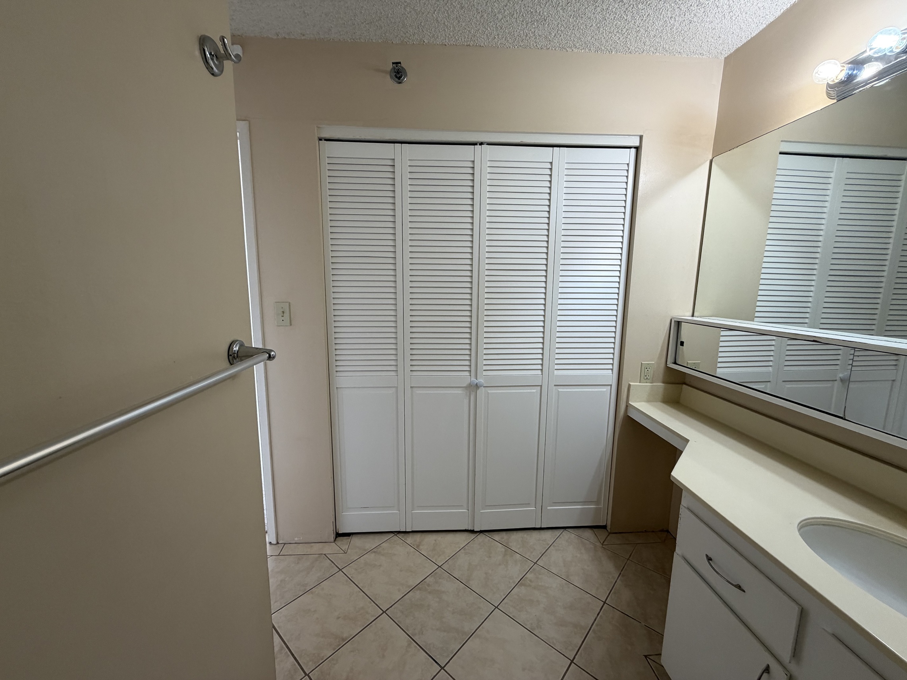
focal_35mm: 14
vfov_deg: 85.7
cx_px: 454
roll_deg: +0.0
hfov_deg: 102.1
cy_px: 340
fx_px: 367
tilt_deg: -8.1
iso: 160
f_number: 2.2
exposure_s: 1/120
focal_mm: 2.22
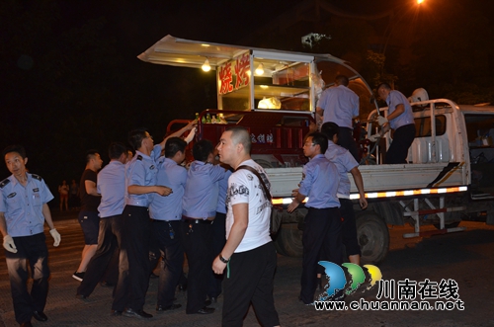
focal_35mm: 39
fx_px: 534
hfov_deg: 49.6
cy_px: 164
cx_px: 247
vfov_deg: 34.1
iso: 1600
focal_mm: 26
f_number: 5.6
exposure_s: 1/60
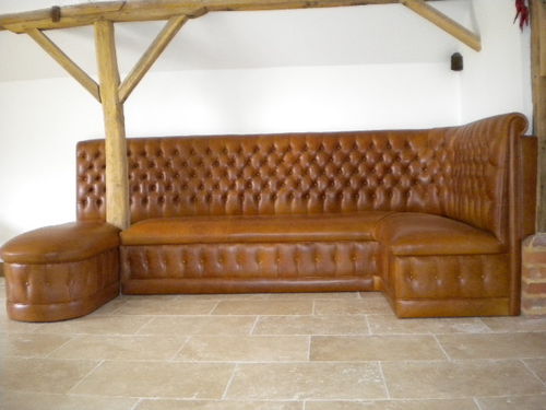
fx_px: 552
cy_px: 205
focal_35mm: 35
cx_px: 273
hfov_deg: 52.6
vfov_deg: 40.7
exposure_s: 1/36.2
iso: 400
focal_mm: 6.3
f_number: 3.1
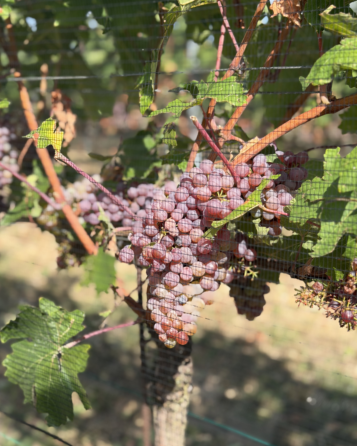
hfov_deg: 29.7
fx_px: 674
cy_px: 237
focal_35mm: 51
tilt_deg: -10.8
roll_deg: +1.3
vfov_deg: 36.6
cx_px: 175
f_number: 1.78
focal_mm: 6.76
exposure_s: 1/1608
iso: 64
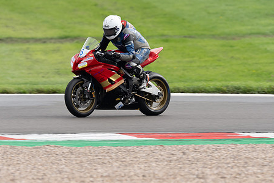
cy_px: 87
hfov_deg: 2.0
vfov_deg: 1.3
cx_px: 102
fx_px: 7971
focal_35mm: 1047
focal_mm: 600
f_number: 6.3
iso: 200
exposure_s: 1/500
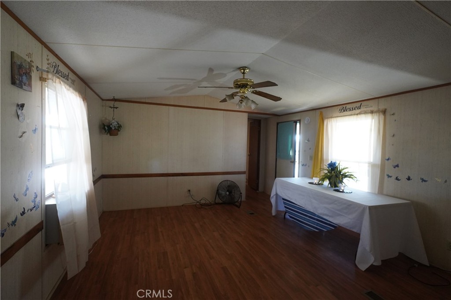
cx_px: 226
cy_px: 150
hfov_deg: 96.8
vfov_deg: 73.7
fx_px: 200
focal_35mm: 16
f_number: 2.5
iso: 1600
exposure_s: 1/160
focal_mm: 11
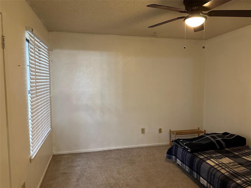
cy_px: 94
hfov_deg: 71.6
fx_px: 174
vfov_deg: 56.8
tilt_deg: -4.4
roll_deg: -0.8
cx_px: 126
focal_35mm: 24
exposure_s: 1/60
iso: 500
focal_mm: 6.86
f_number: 1.78
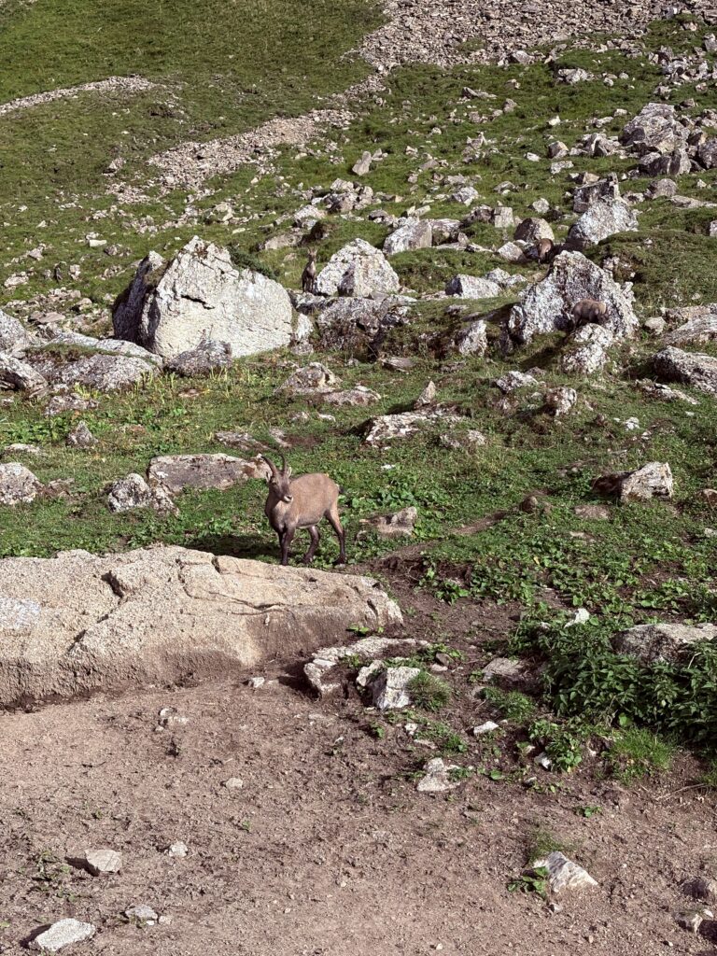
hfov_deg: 28.0
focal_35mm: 52
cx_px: 358
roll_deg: -4.3
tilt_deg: -1.3
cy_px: 478
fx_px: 1436
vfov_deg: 36.8
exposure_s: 1/2364
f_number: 1.6
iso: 50
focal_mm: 5.96
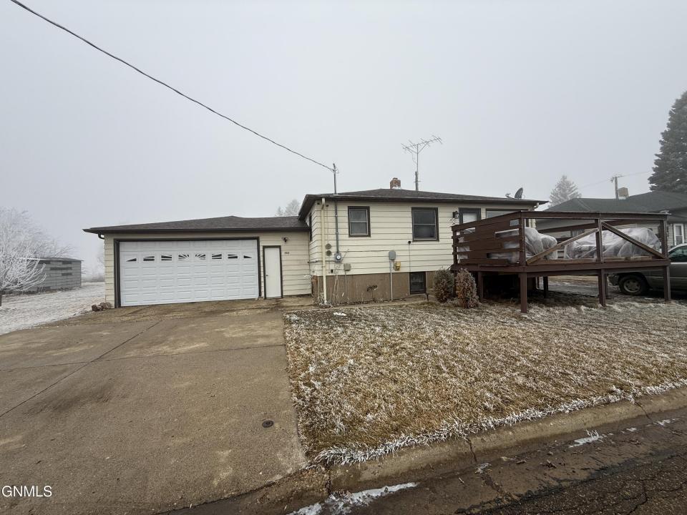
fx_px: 278
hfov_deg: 102.1
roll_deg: +2.3
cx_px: 344
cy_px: 258
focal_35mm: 14
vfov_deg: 85.7
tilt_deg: +2.2
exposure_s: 1/1368
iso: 50
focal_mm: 2.22
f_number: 2.2
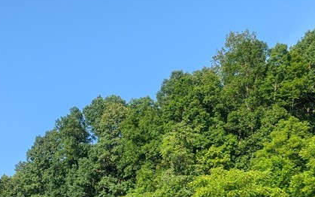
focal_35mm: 62
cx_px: 96
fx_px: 532
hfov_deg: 32.6
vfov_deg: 19.4
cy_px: 253
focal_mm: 6.9
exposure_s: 1/608
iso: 22
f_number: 1.68
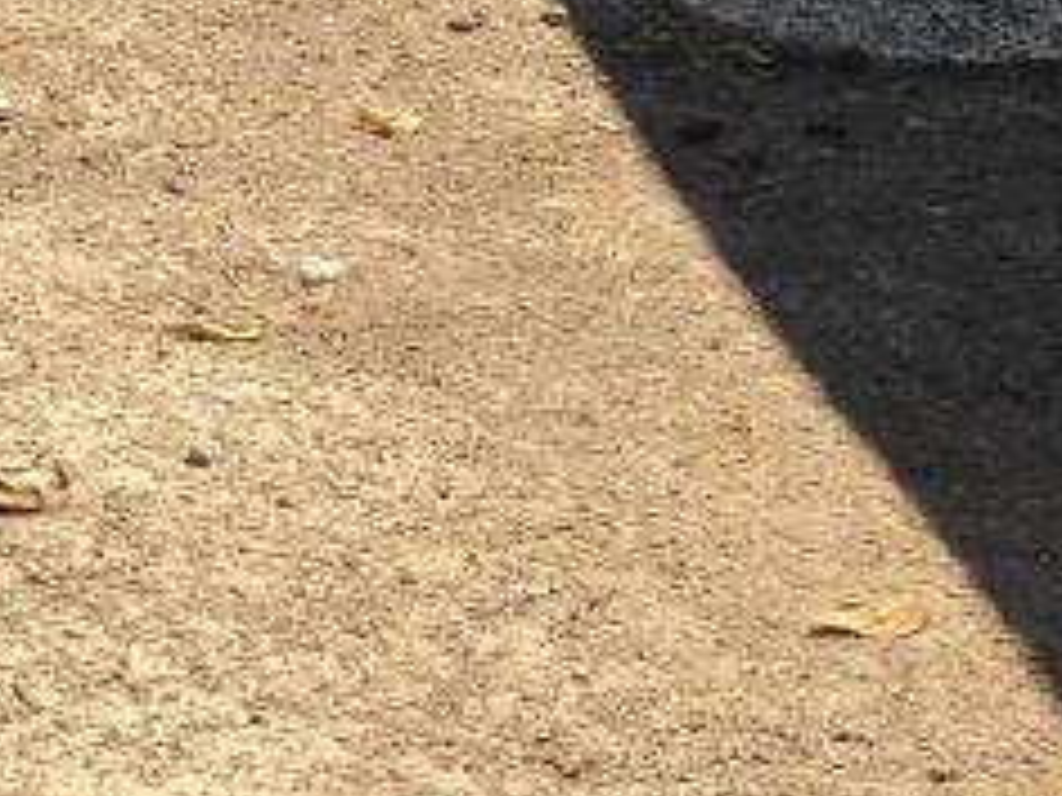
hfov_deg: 11.4
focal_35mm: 146
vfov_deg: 9.5
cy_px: -816
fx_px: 4479
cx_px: -1422
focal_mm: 6.5
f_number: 1.4
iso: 64
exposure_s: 1/3628
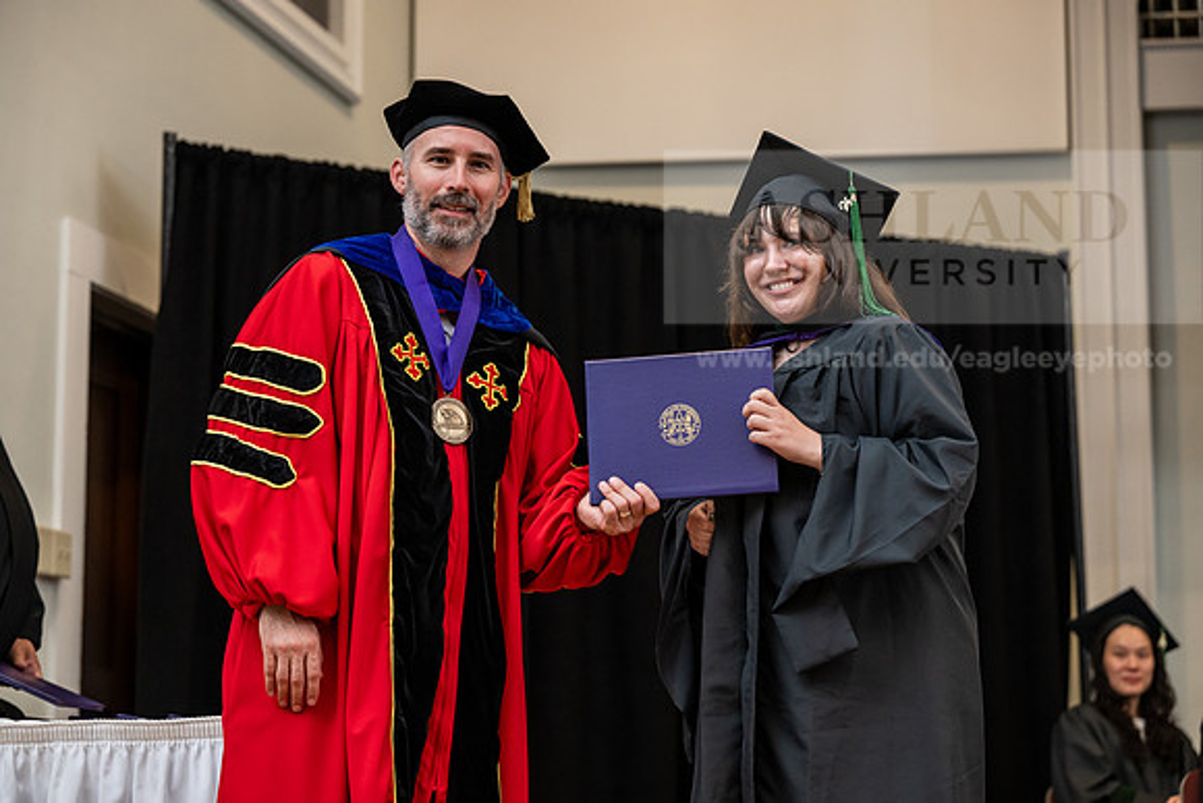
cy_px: 402
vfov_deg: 15.5
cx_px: 602
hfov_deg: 23.1
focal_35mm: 88
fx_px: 2941
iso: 1600
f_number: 3.5
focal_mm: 88
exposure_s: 1/200
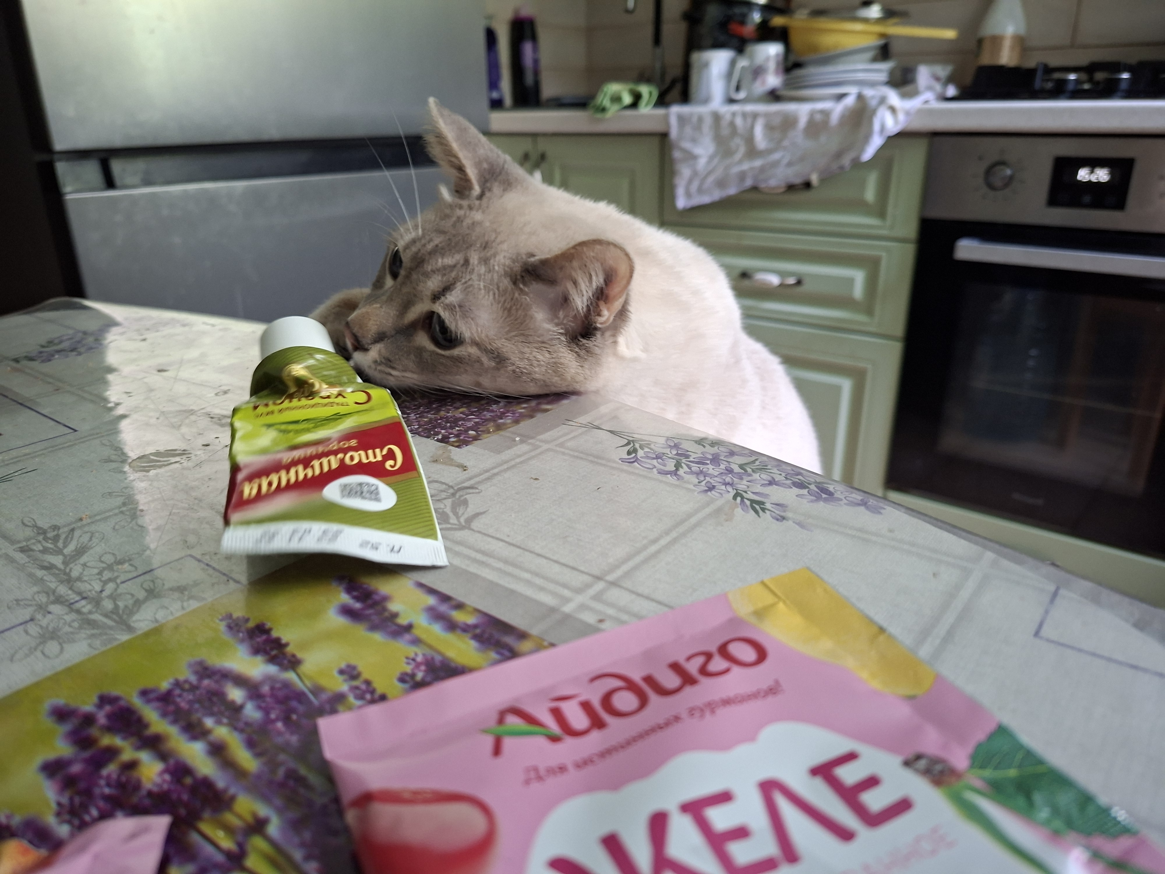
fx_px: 774
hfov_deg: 73.9
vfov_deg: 58.9
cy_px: 437
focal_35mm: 23
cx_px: 582
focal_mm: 5.54
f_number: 1.8
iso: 320
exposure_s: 1/25
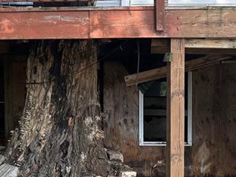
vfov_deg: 17.6
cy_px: 73
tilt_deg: +0.5
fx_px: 573
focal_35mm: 84
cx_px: -15
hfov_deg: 22.2
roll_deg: +0.1
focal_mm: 5.96
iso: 64
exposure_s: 1/381
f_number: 1.6
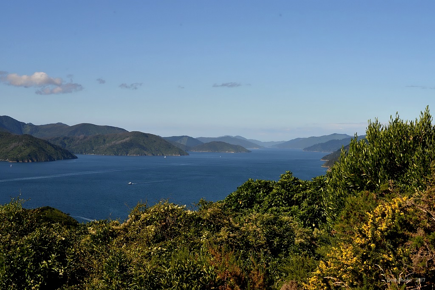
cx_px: 218
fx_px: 604
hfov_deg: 39.6
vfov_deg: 27.0
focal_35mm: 50
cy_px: 145
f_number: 13
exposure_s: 1/320
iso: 160
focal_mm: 50
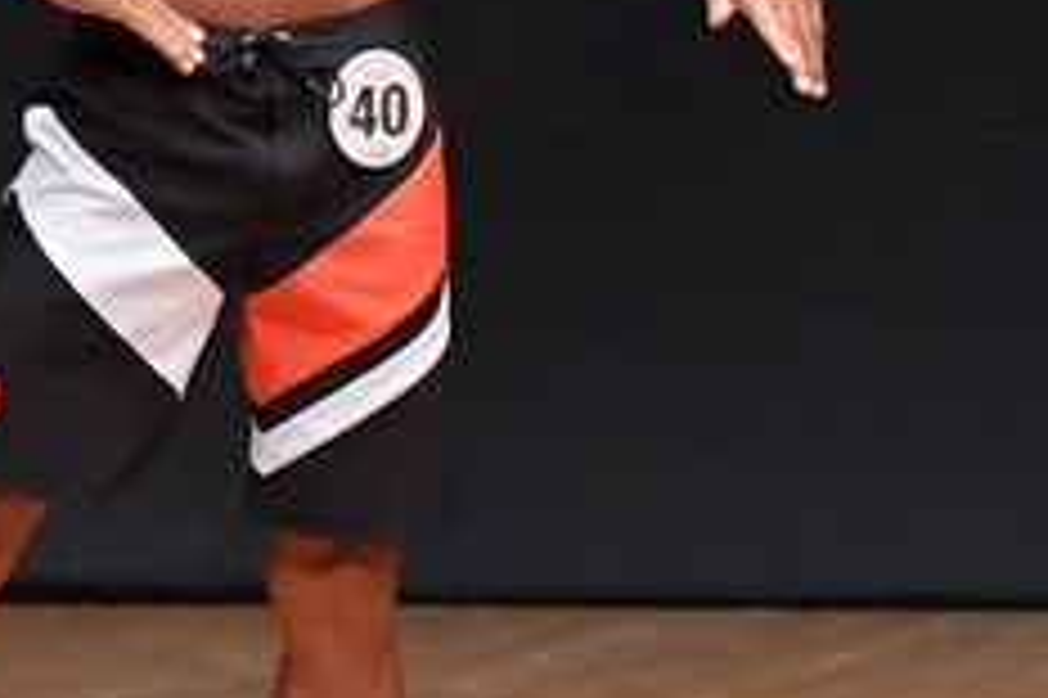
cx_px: 960
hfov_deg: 2.2
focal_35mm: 948
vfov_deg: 1.4
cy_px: 86
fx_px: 27577
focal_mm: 190
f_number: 5.6
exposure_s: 1/400
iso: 8000
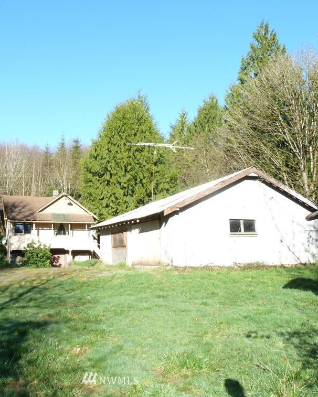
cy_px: 197
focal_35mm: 33
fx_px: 388
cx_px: 111
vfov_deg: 54.2
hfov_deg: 44.0
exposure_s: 1/200
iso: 80
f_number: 4
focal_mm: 4.1
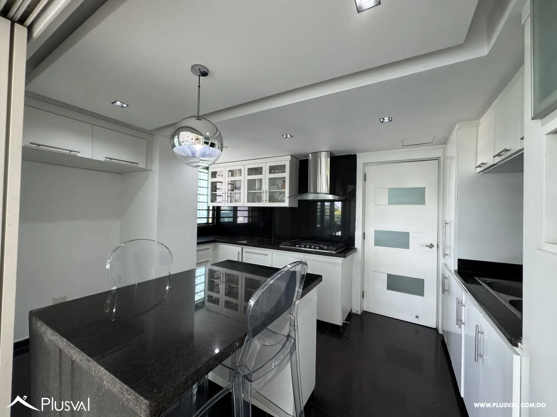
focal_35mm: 14
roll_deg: -0.6
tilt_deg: -0.2
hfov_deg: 102.1
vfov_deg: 85.7
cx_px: 278
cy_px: 208
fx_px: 225
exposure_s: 1/120
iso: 200
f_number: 2.2
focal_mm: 2.22
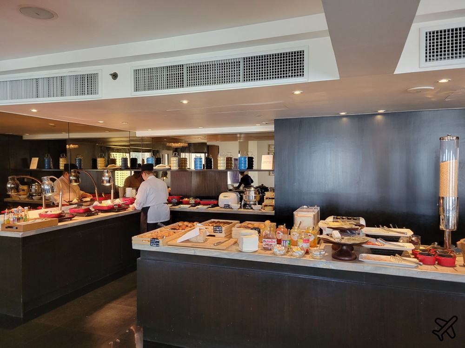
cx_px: 232
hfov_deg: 67.3
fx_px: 349
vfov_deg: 53.1
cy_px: 174
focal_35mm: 26
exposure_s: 1/100
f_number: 1.8
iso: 250
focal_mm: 5.4
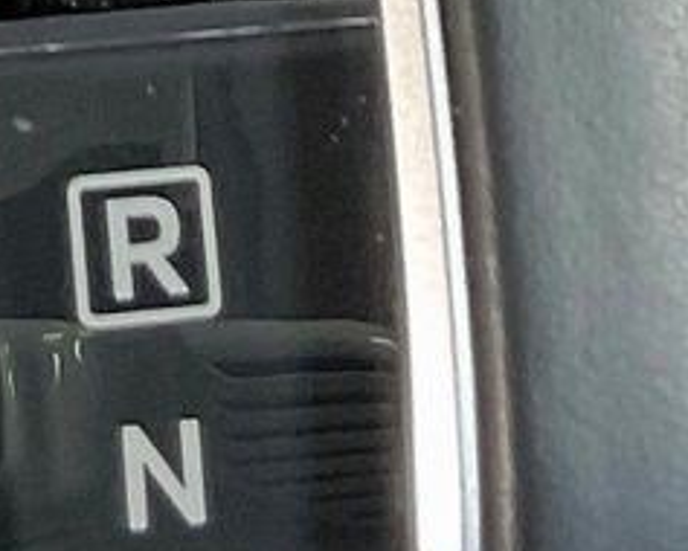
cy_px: -1061
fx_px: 3892
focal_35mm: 191
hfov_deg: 10.1
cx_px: 250
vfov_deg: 7.3
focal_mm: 3
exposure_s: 1/69
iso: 64
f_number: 1.8
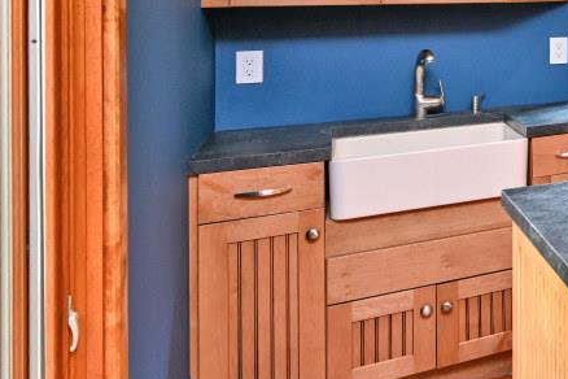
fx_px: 757
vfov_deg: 26.3
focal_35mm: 48
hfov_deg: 26.1
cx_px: 904
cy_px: -18
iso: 400
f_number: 4
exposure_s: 1/60
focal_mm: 14
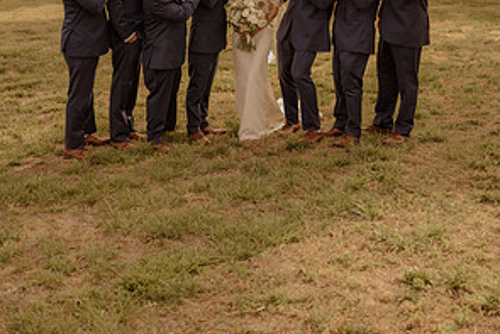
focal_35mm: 61
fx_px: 848
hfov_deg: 32.9
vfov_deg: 21.3
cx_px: 249
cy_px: -22
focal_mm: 40
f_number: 2.8
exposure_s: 1/1250
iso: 500
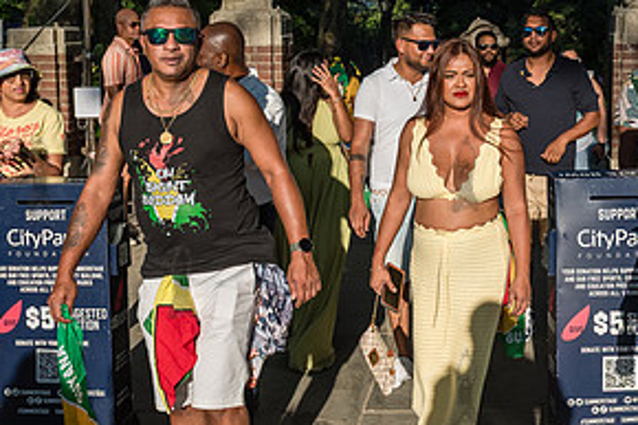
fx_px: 1063
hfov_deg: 33.1
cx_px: 434
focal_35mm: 60
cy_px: 121
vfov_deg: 22.4
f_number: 4.5
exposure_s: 1/2000
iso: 400
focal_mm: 24
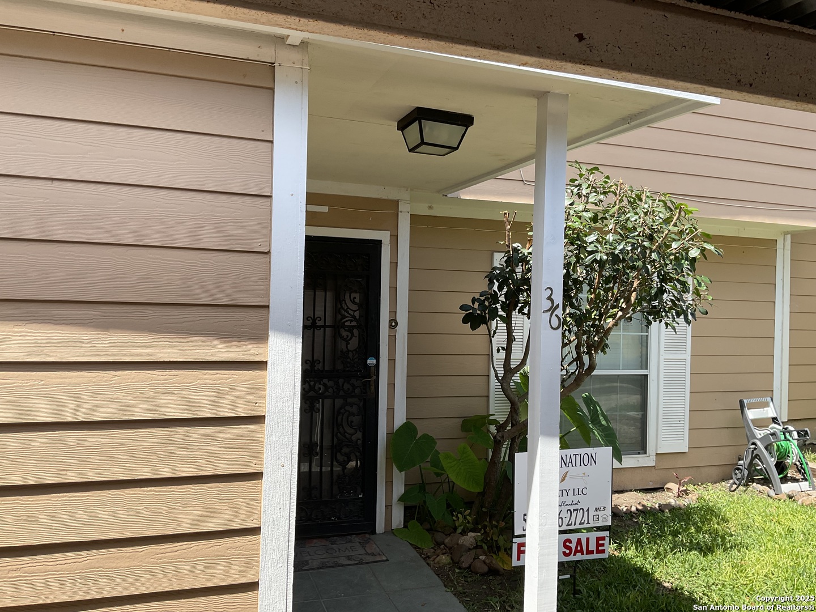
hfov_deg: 61.7
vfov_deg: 48.2
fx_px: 684
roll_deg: -2.3
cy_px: 306
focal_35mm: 29
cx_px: 408
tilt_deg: +2.9
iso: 16
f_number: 1.8
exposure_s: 1/666
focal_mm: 3
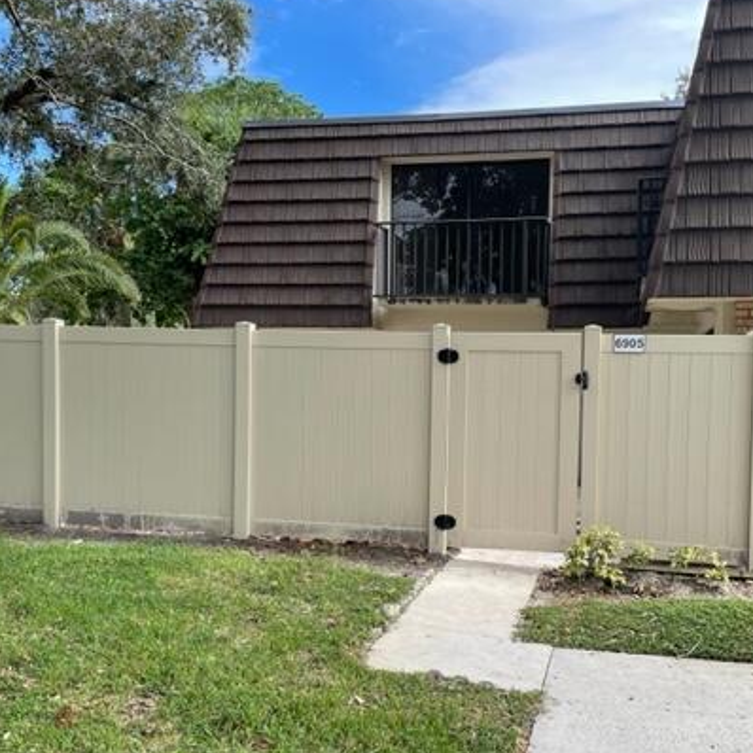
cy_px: 426
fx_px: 911
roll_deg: -0.3
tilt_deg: -2.0
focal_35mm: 37
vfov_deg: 44.8
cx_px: 448
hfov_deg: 44.7
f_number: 1.6
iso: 32
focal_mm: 4.2
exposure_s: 1/1221
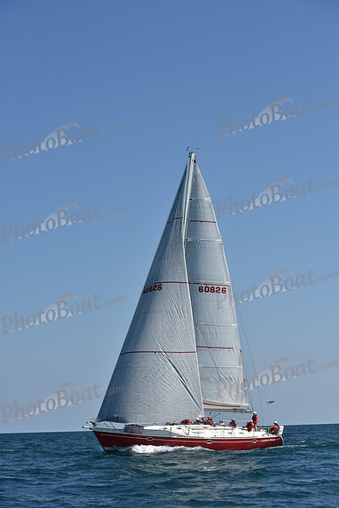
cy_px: 254
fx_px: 988
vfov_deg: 28.8
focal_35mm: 70
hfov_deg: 19.5
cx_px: 170
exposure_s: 1/1600
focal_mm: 70
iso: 250
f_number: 7.1
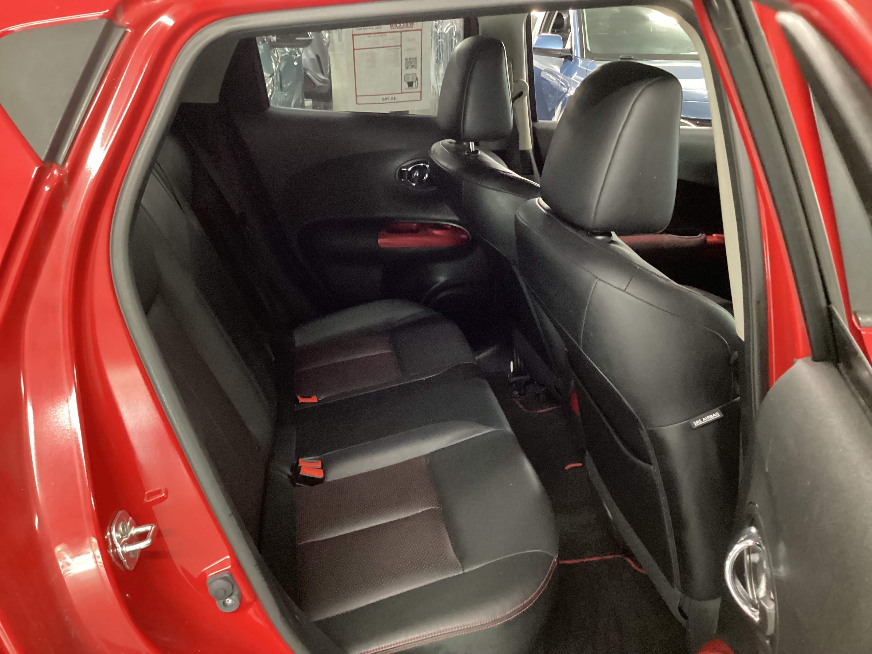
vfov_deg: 45.4
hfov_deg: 58.4
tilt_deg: -24.2
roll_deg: -1.2
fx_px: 781
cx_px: 436
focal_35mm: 31
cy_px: 327
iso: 640
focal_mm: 3.3
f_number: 2.4
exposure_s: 1/17
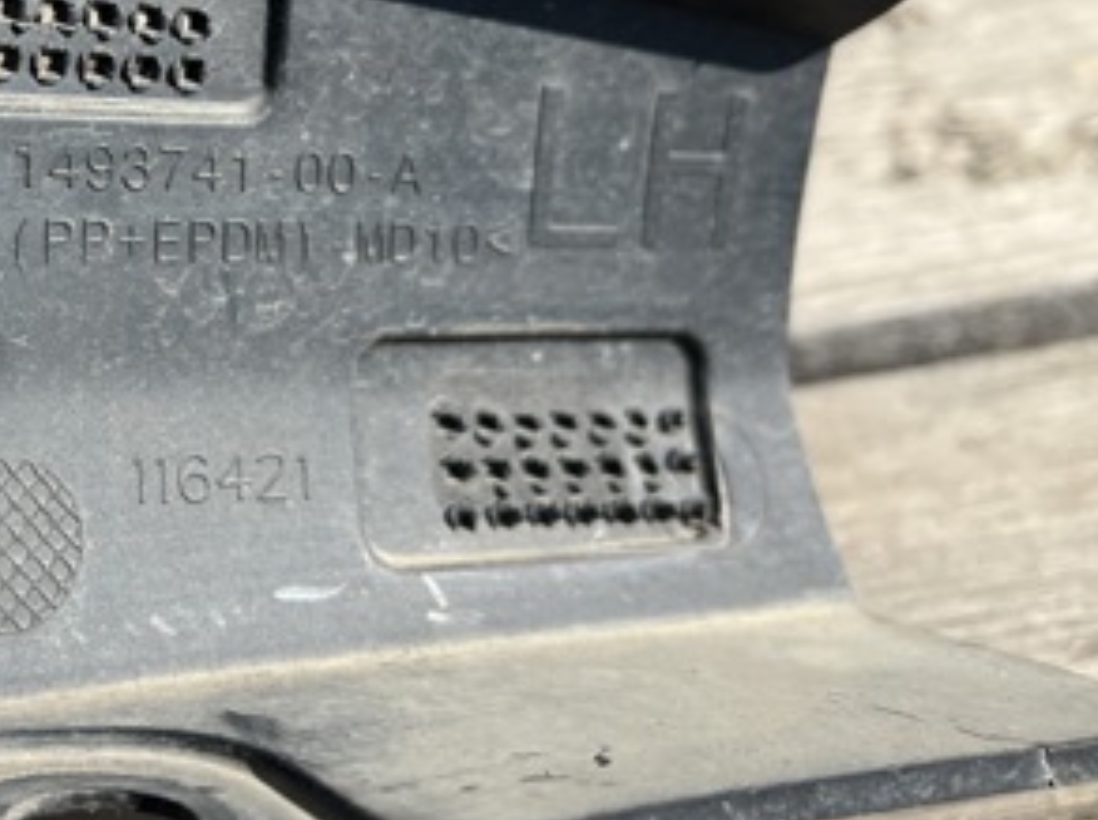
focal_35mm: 57
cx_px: 105
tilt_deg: -41.9
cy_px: 175
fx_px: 1805
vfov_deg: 25.2
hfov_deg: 32.1
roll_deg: +11.7
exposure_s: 1/2571
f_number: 1.6
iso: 50
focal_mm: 5.1
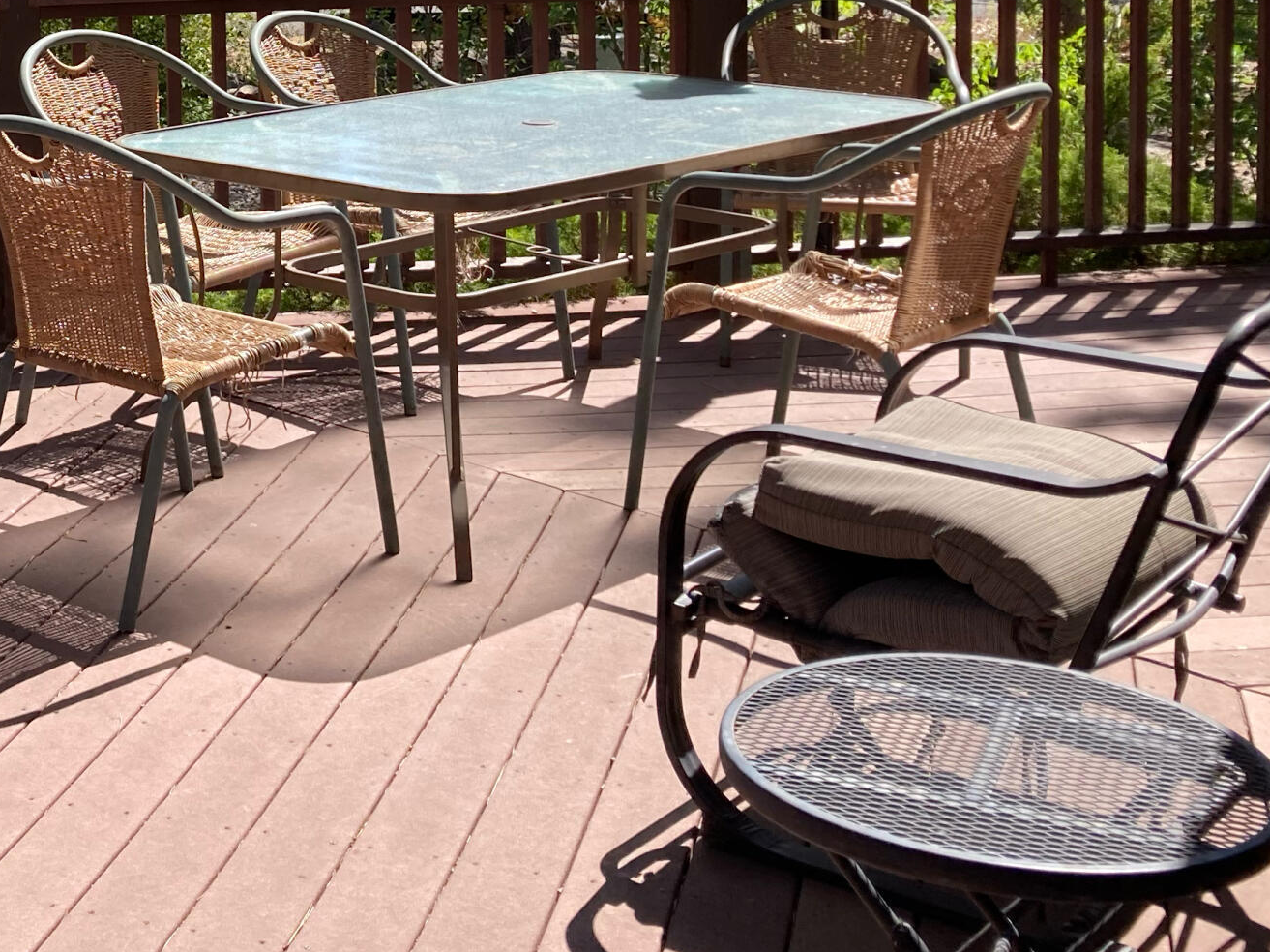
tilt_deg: -7.0
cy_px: 6
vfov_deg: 22.1
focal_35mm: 64
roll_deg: +1.1
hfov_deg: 29.1
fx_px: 2347
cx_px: 137
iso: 20
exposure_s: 1/714
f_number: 1.8
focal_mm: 3.99
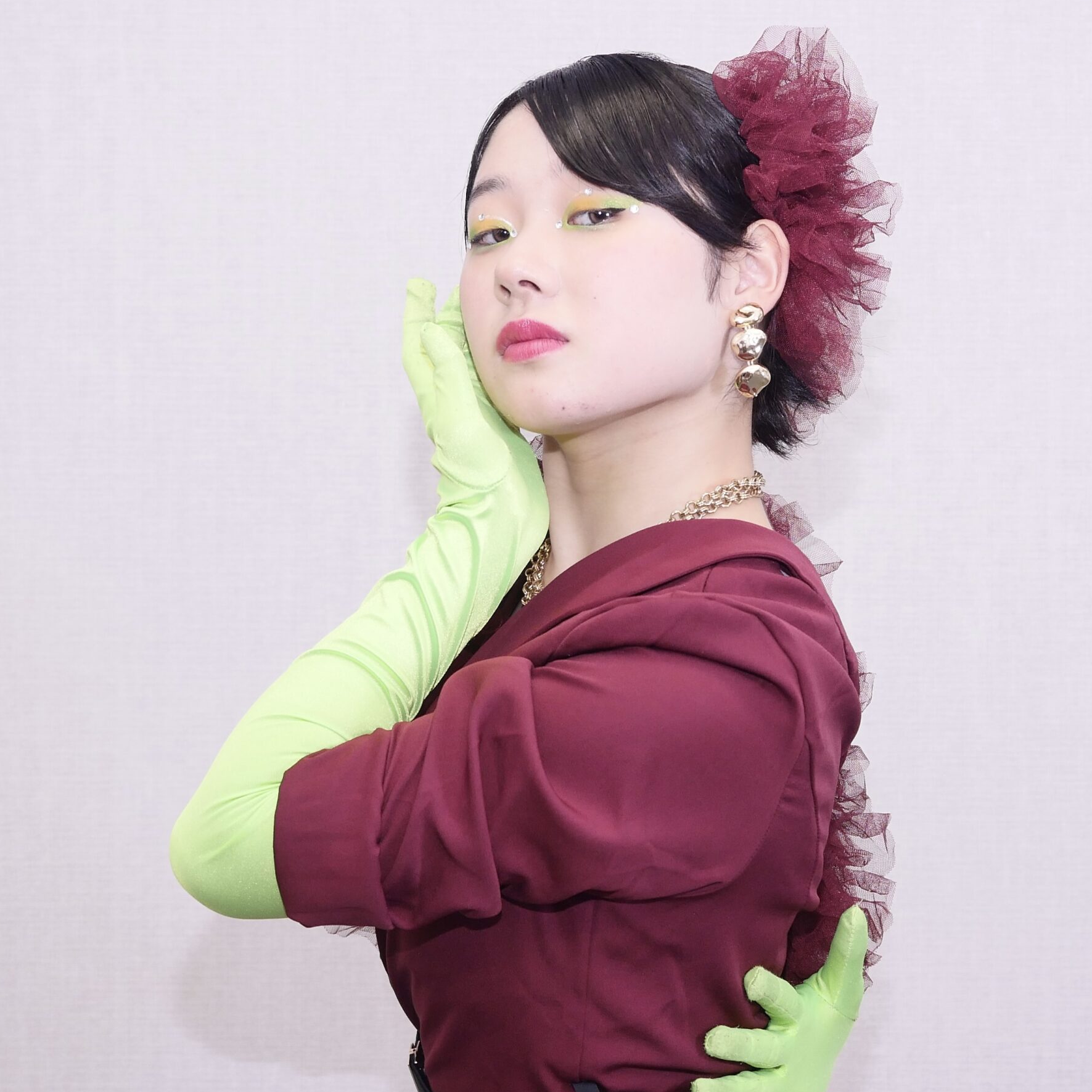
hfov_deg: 25.0
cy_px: 504
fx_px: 2463
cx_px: 606
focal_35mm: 69
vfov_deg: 25.0
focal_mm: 27
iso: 400
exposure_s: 1/250
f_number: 2.8
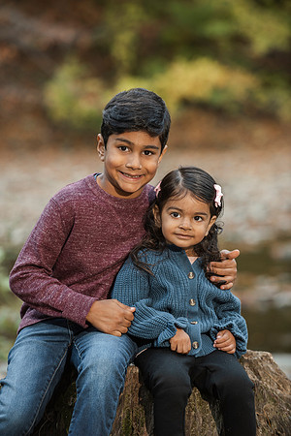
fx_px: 1879
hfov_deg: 8.9
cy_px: 218
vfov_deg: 13.2
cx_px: 146
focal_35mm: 155
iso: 500
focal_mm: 155
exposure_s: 1/125
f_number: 4
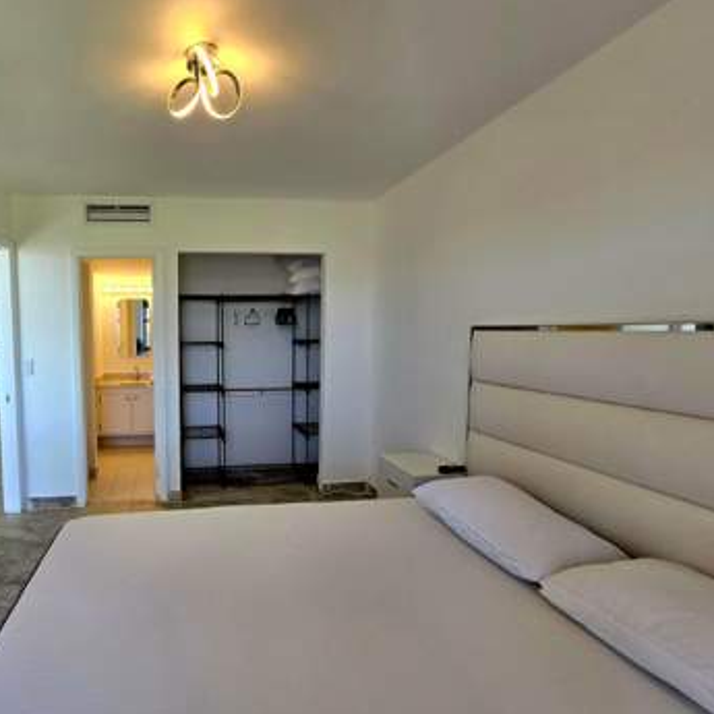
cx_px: 219
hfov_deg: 83.4
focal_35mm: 16
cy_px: 366
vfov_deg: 87.4
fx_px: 373
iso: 80
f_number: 2.2
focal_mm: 2.2
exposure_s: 1/120
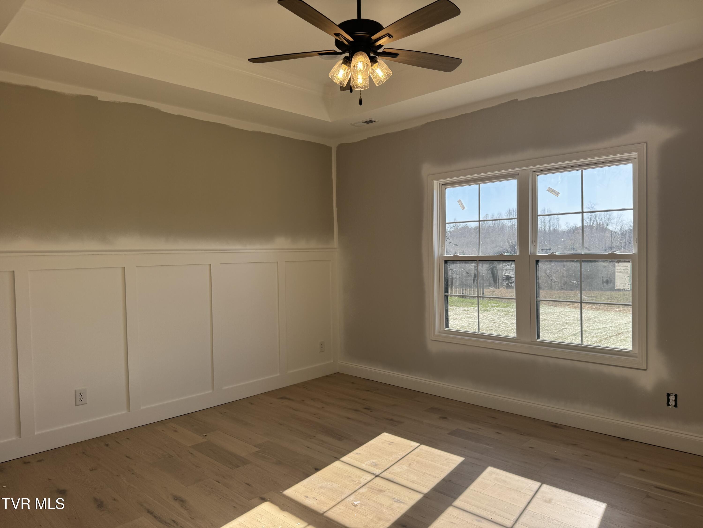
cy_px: 264
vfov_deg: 56.8
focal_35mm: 24
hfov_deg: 71.6
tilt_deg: -1.3
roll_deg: +0.6
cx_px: 352
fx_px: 487
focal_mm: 6.76
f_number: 1.78
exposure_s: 1/888
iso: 80
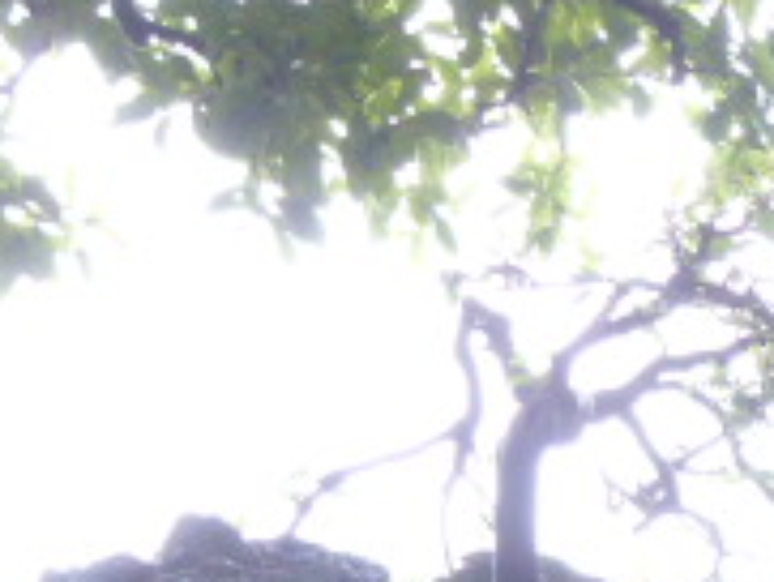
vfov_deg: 13.8
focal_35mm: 99
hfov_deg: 17.1
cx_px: 1283
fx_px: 2215
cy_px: 950
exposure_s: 1/30
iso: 400
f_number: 3.5
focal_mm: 5
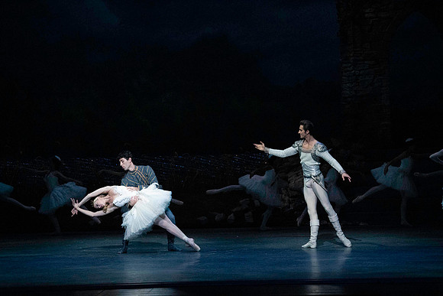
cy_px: 148
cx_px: 222
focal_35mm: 147
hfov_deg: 14.0
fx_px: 1809
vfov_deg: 9.3
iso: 25600
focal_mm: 147
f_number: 5
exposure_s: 1/400
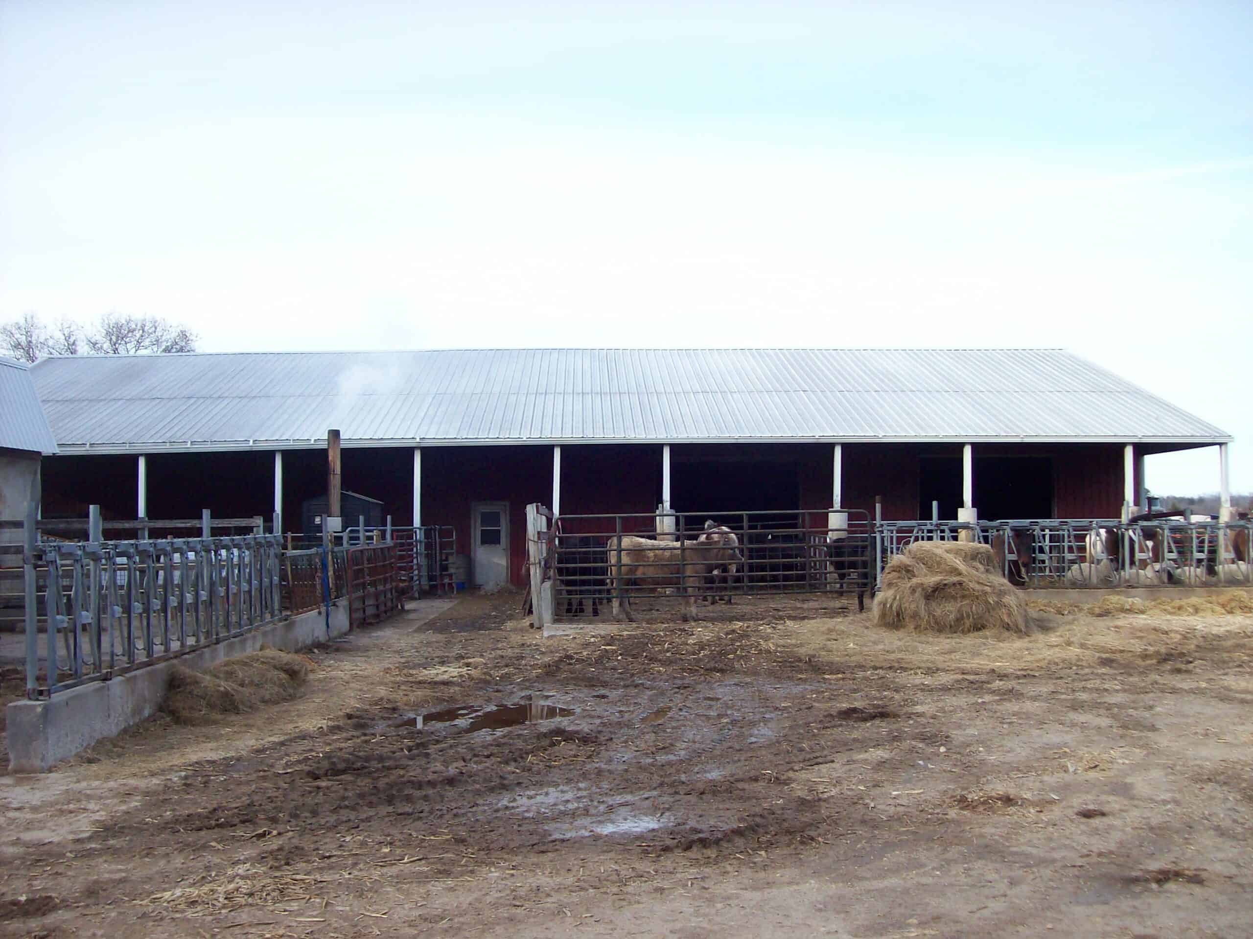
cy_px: 470
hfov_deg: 51.4
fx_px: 1303
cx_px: 626
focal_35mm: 36
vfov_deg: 39.6
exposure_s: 1/459
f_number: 2.7
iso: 80
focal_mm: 6
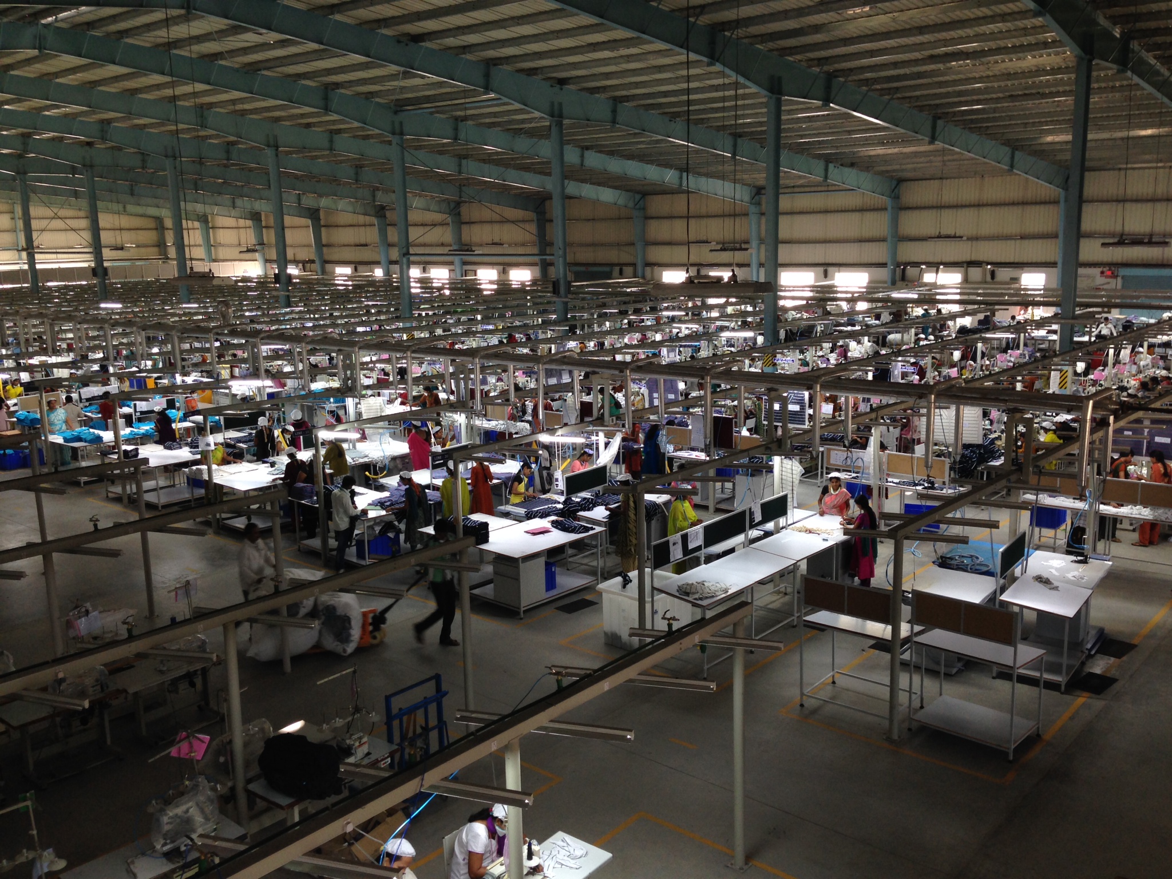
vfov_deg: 42.9
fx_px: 1117
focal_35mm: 33
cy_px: 440
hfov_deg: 55.4
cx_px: 586
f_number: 2.4
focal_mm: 4.12
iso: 64
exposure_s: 1/30
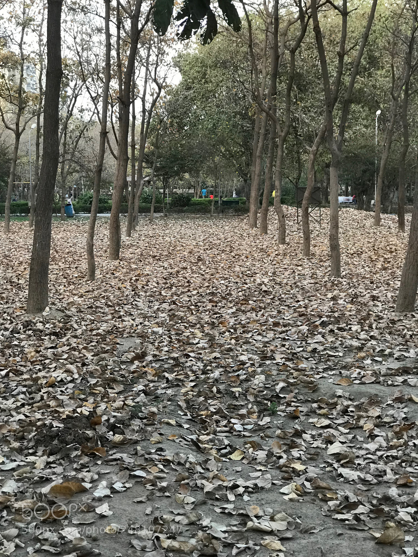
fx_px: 918
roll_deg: +0.5
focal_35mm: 57
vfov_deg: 33.8
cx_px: 209
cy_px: 278
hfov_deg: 25.7
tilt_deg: -5.2
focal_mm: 6.6
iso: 64
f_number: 2.8
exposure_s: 1/50
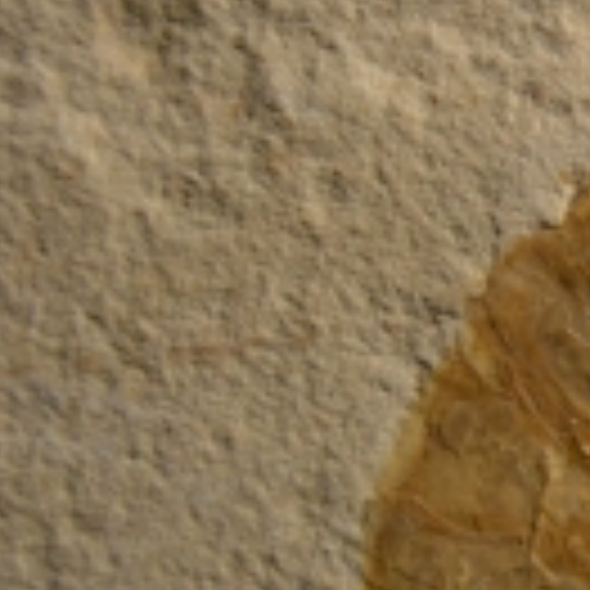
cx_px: 788
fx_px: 3355
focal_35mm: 174
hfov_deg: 9.8
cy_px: 340
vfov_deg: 10.0
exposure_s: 1/51.7
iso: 50
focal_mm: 10.5
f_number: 3.5
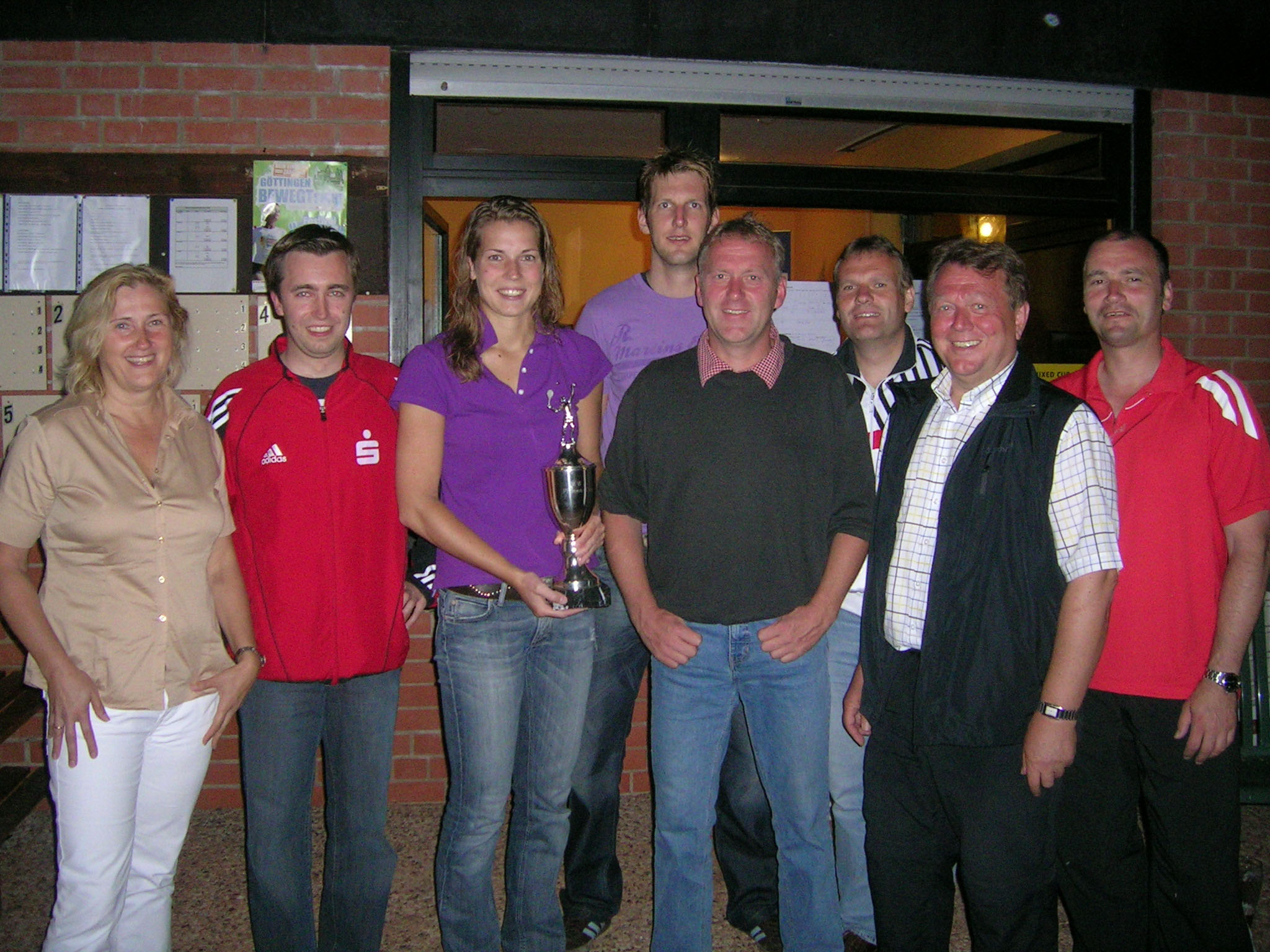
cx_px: 635
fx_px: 1284
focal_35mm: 35
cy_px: 476
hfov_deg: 52.6
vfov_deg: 40.7
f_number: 2.8
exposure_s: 1/60.1
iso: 200
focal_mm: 5.4
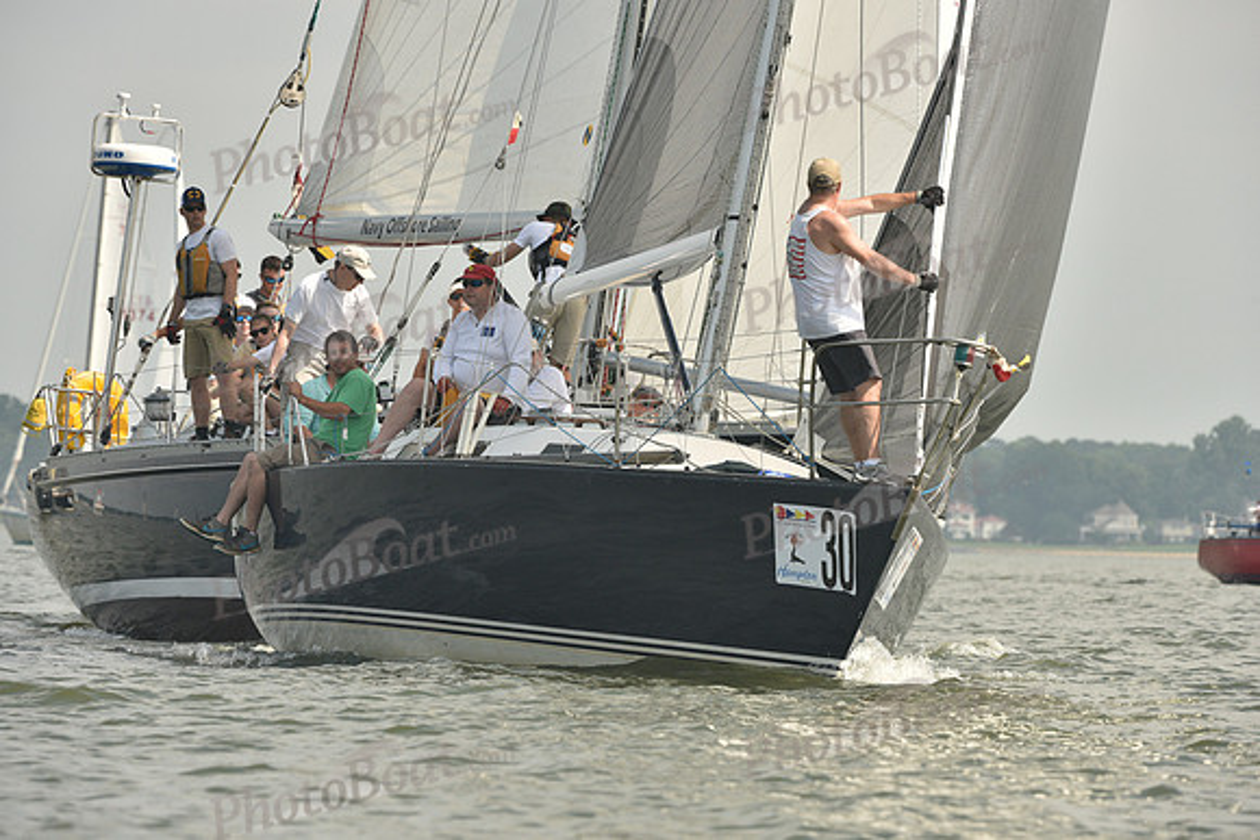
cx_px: 630
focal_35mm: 330
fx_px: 11552
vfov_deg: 4.2
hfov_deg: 6.2
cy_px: 420
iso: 400
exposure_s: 1/800
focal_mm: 330
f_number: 9
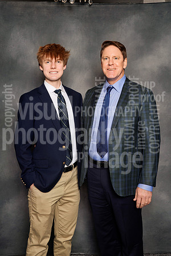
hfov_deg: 29.9
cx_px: 86
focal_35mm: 45
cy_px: 128
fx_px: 321
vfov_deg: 43.6
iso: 100
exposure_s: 1/125
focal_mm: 30
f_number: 7.1
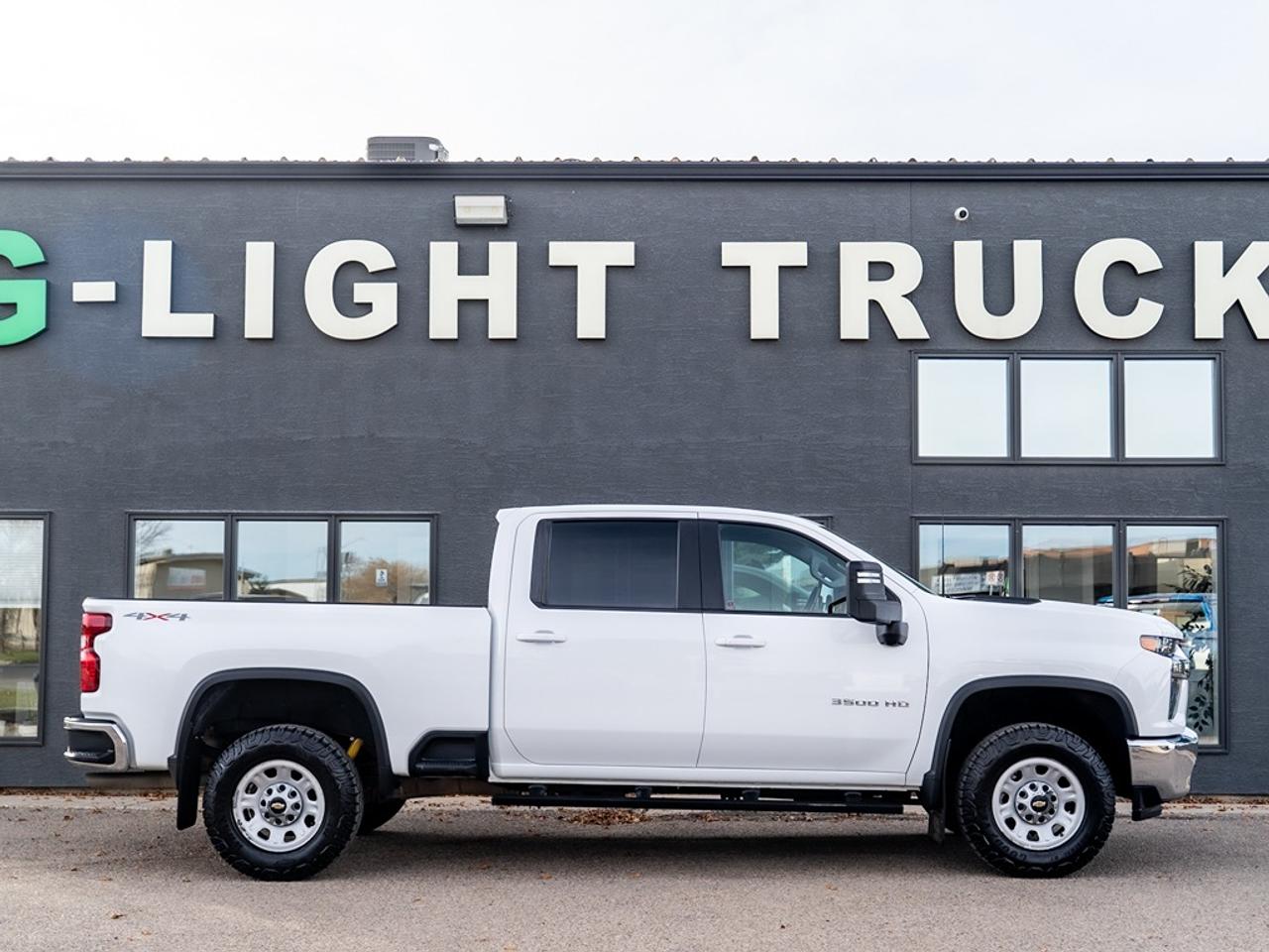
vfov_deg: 31.7
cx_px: 674
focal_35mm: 46
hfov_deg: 41.5
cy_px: 544
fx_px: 1674
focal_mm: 35
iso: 100
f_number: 4
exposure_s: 1/200
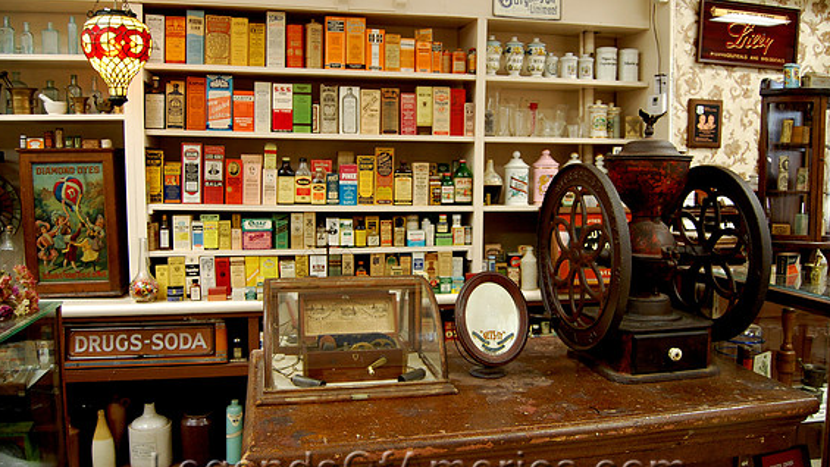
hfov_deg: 66.1
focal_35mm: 29
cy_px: 223
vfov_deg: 40.2
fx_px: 638
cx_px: 417
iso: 640
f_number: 3.5
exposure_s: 1/30
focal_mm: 18
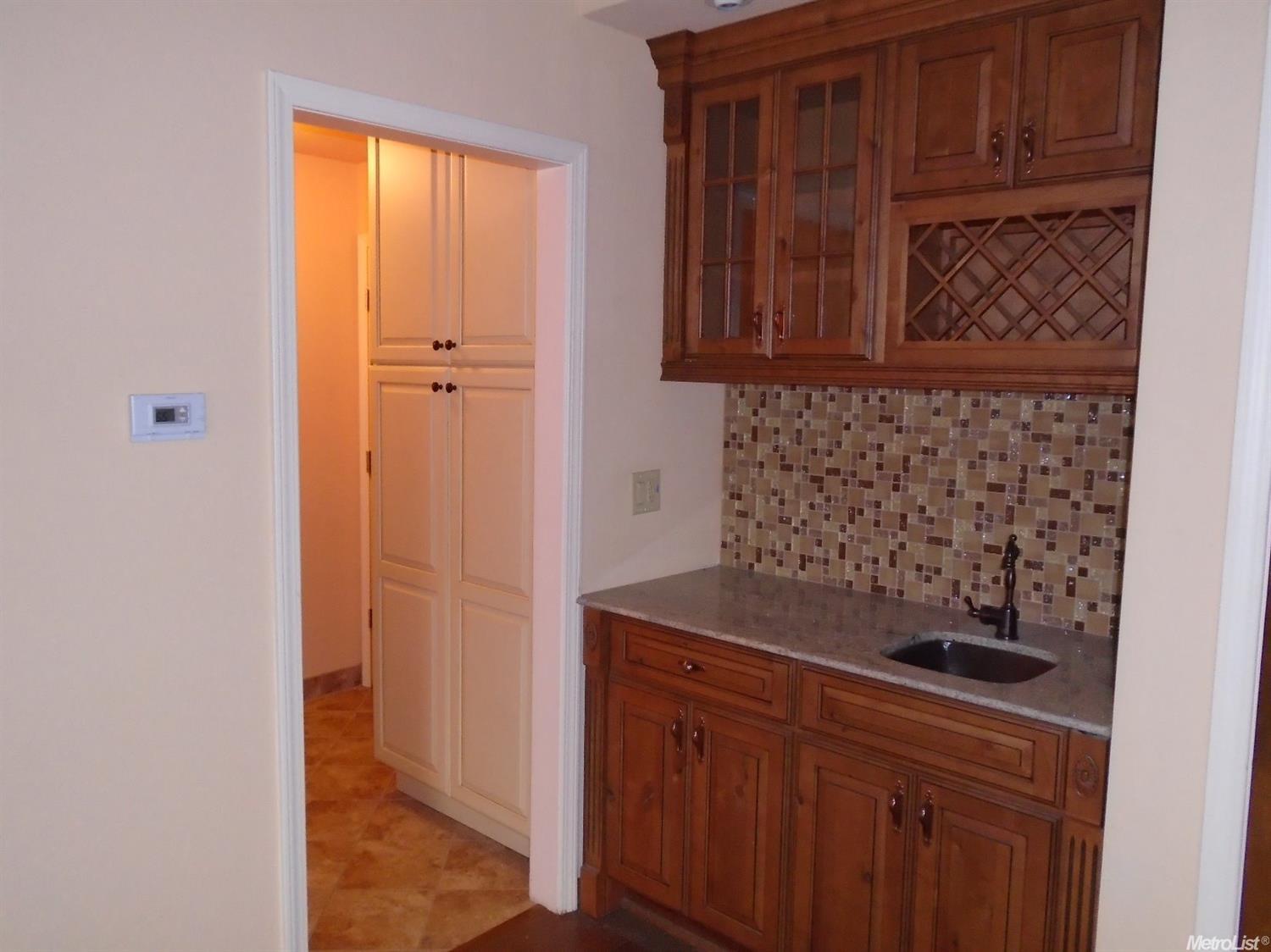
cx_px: 636
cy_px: 476
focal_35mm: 26
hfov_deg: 67.3
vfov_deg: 53.0
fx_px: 954
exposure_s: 1/30
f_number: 3.2
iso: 400
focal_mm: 4.6
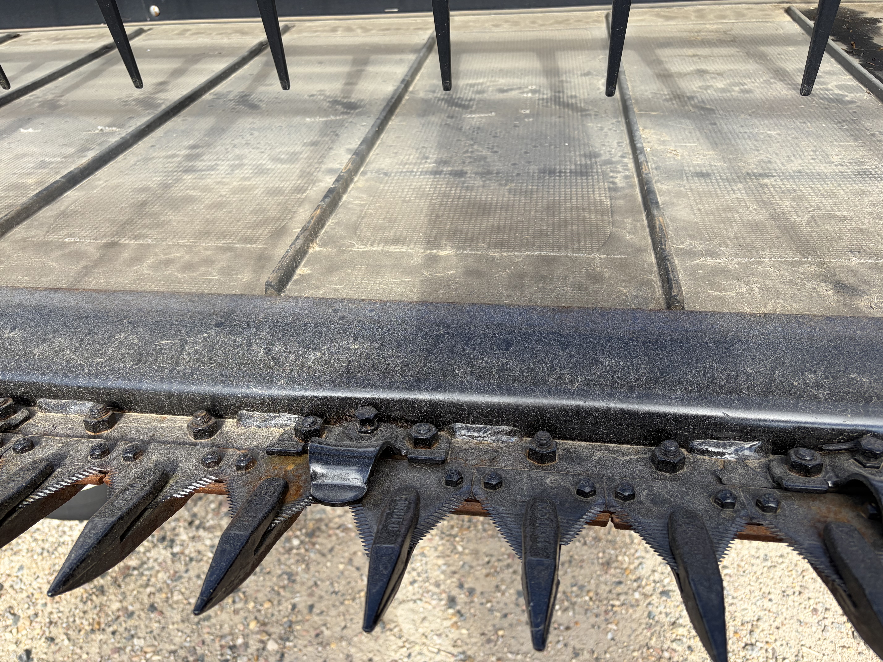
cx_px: 442
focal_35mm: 26
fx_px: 663
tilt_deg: -37.1
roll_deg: +2.7
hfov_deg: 67.3
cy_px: 331
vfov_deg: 53.1
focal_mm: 5.96
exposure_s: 1/810
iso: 50
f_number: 1.6
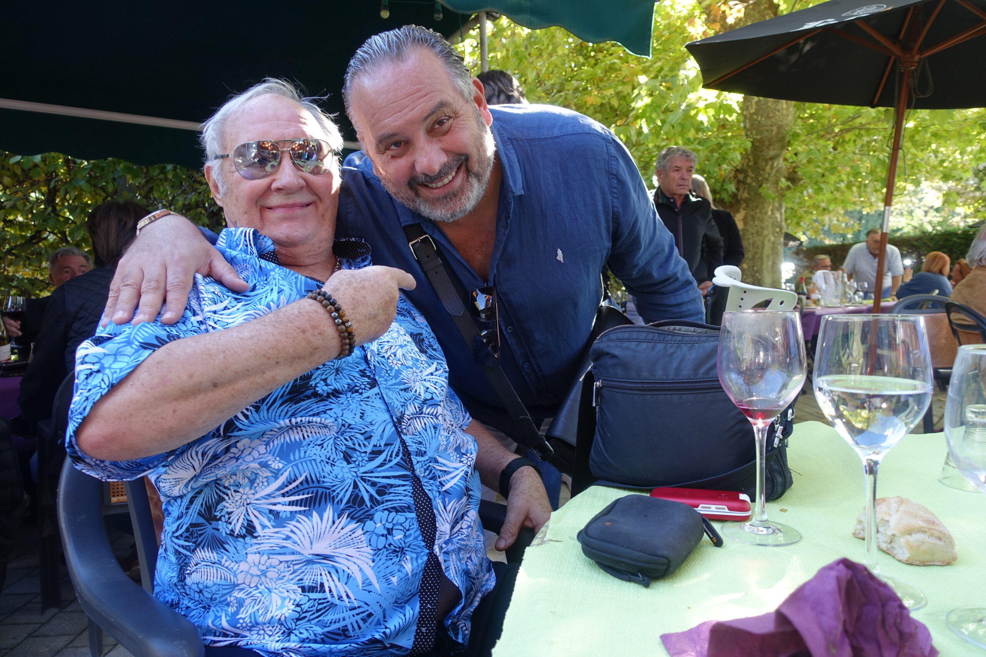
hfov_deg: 73.7
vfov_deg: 53.1
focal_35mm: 24
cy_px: 328
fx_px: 657
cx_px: 493
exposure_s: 1/60
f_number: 2.8
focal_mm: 8.8
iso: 125
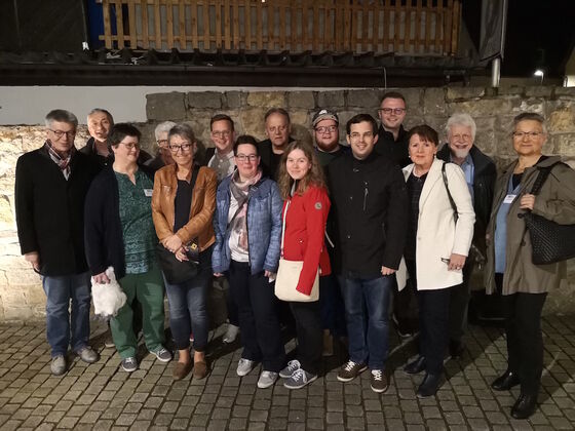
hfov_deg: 65.3
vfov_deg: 51.4
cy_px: 216
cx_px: 288
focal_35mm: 27
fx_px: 448
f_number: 1.6
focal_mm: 3.95
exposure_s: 1/8.33
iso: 800
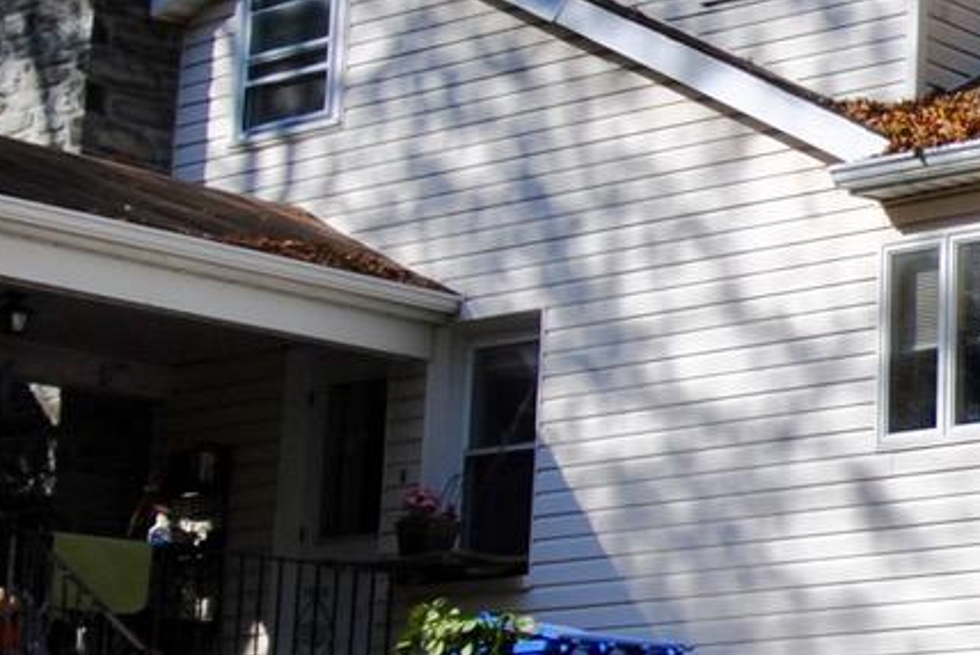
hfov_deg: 18.7
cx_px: 1559
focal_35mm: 93
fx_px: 2544
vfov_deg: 14.6
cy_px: 431
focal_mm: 13
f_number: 8
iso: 100
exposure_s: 1/250
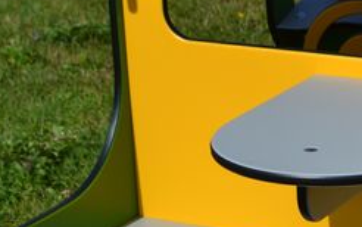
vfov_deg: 8.0
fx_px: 1619
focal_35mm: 164
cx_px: 333
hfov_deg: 12.7
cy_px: 200
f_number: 9
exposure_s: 1/320
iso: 100
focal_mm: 44
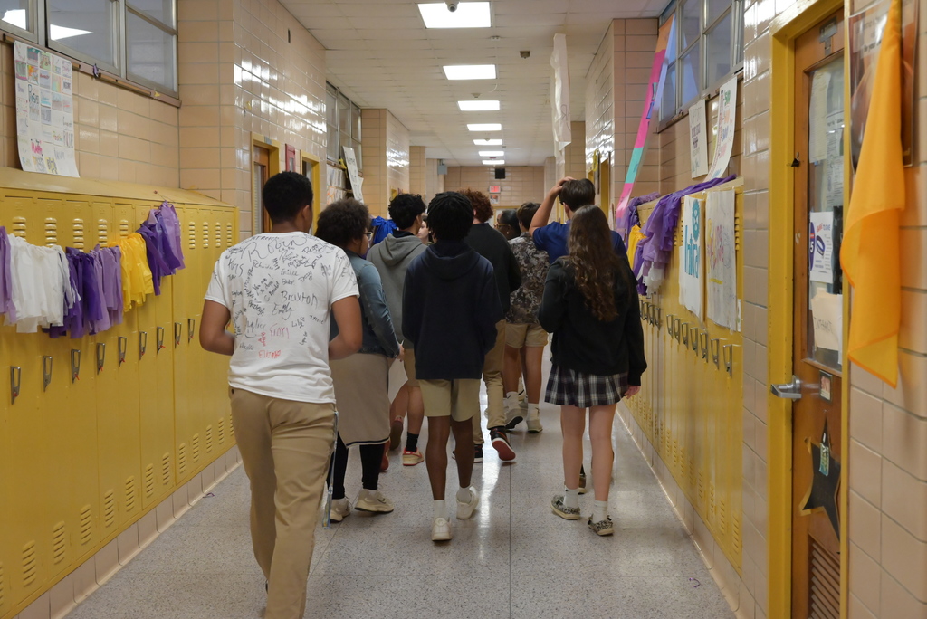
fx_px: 1185
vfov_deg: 29.3
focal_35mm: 46
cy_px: 310
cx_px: 464
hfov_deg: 42.7
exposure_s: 1/200
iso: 6400
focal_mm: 46
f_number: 7.1
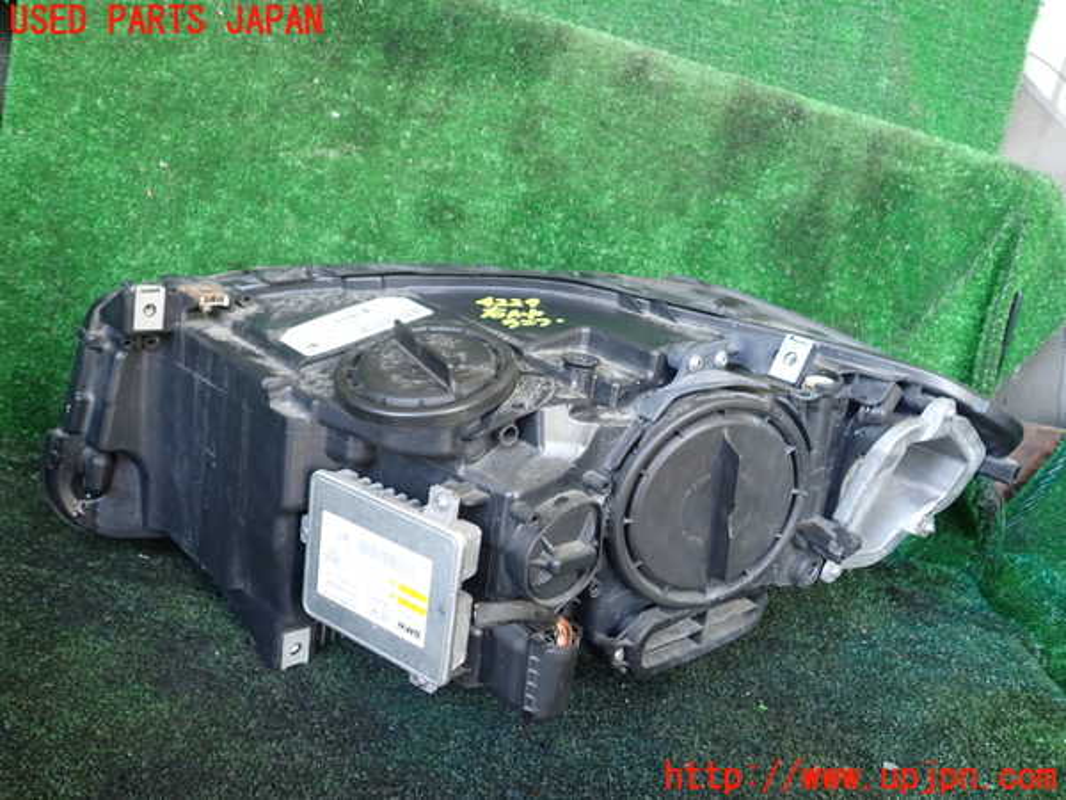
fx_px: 924
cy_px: 400
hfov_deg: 60.0
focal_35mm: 30
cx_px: 533
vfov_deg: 46.8
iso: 200
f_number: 2.3
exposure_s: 1/40
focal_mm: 5.4
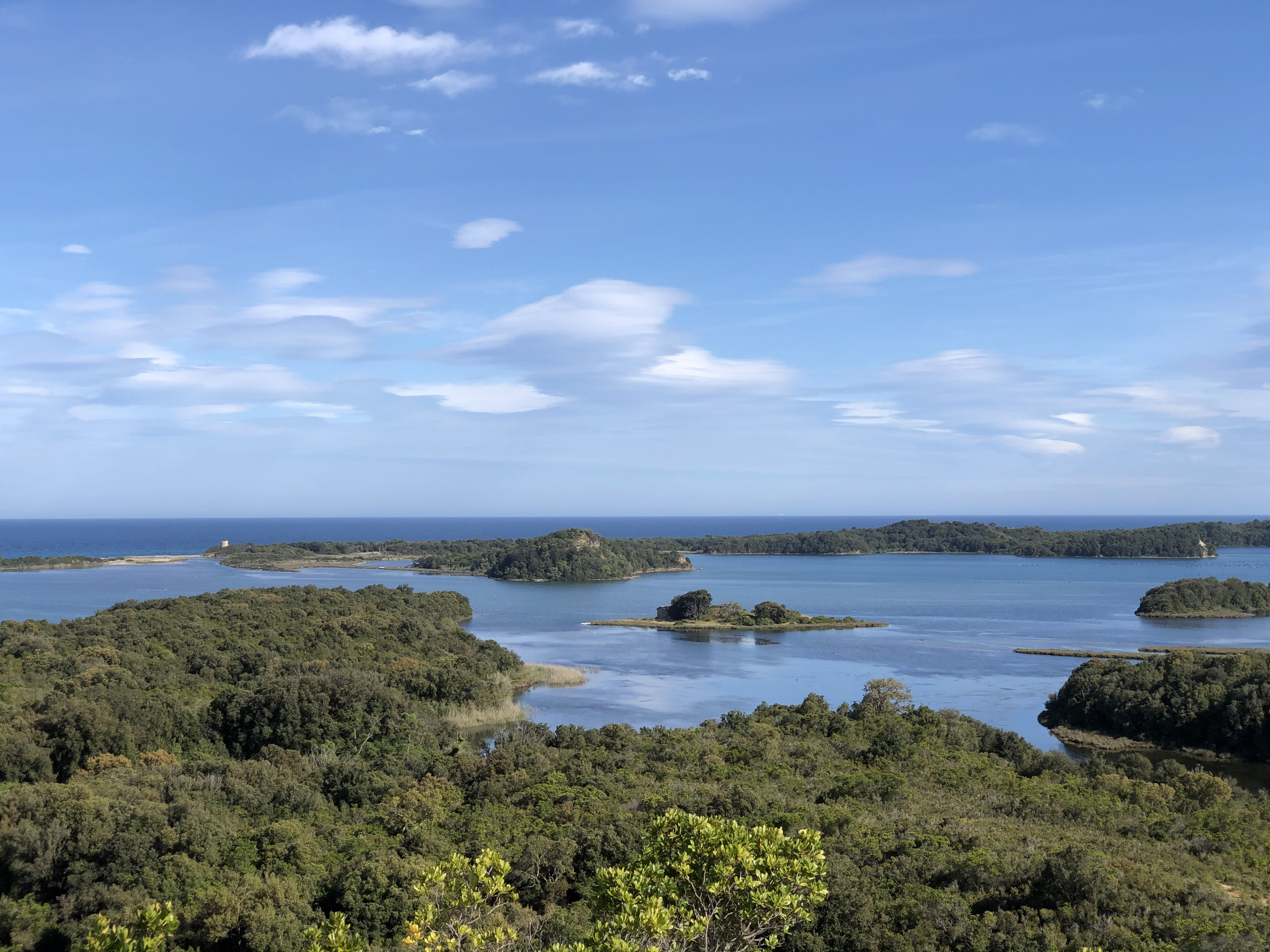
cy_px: 476
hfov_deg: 36.8
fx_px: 1908
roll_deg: +1.2
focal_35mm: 52
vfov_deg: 28.0
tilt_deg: +1.1
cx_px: 635
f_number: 2.4
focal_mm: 6
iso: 16
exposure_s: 1/1389
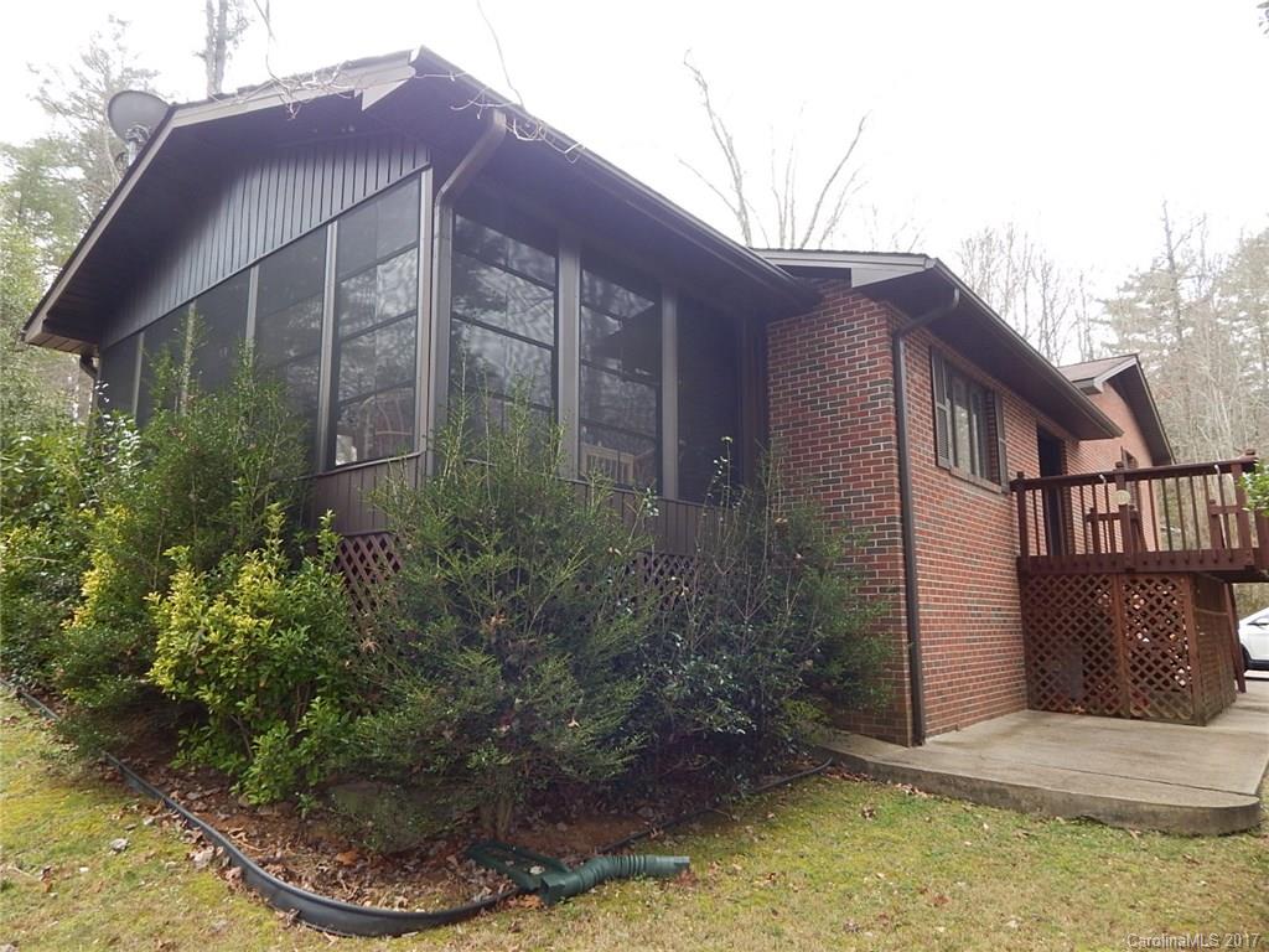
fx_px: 807
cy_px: 476
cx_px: 634
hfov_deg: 76.4
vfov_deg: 61.1
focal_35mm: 22
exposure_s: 1/160
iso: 125
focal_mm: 4
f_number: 3
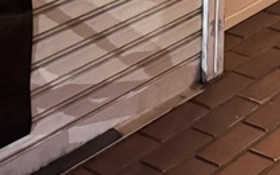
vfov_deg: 8.2
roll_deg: +2.2
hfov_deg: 12.6
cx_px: -279
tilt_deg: -6.3
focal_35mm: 146
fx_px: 1115
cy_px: -255
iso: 1600
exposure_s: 1/20
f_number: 1.78
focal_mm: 6.76
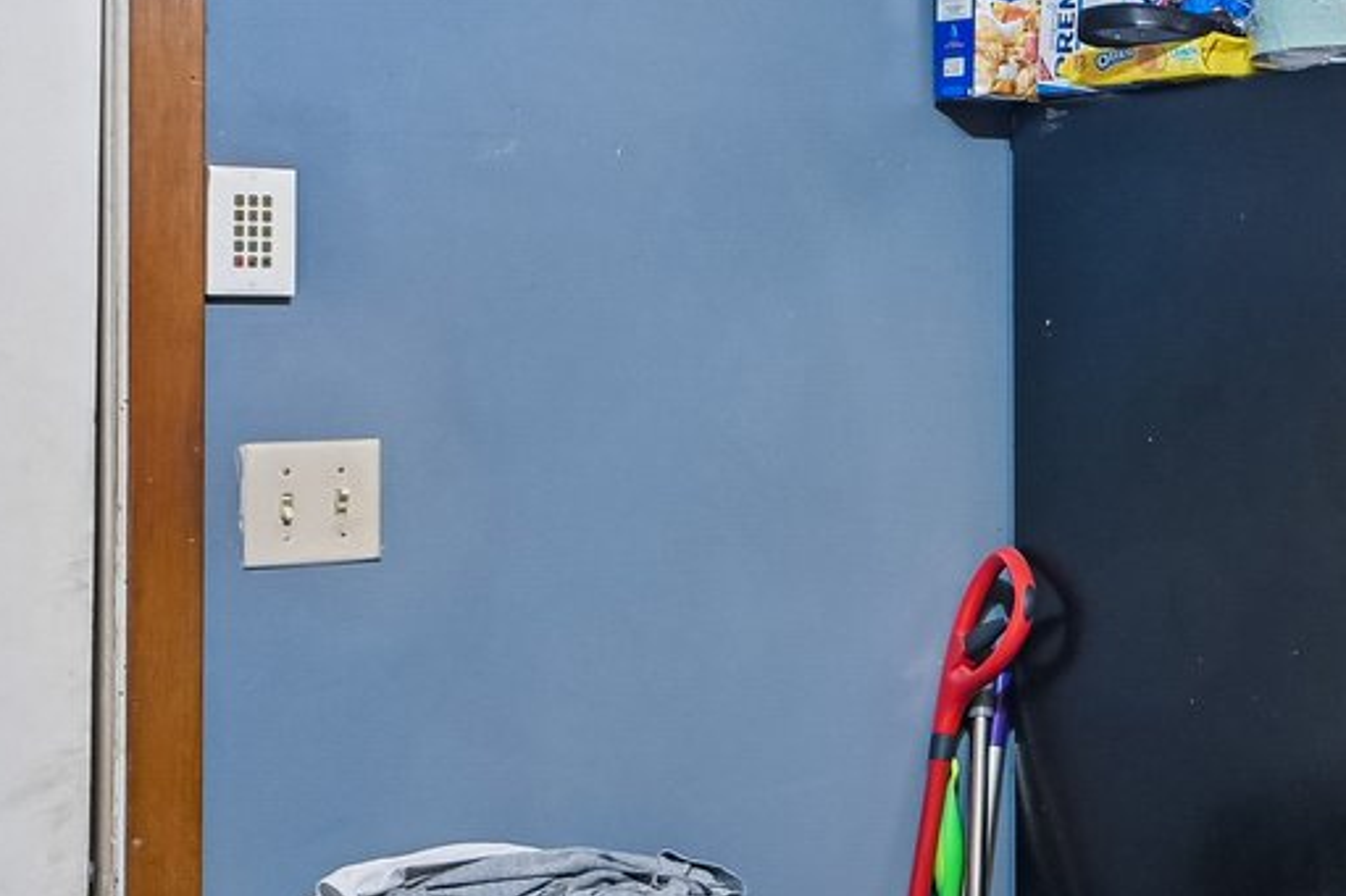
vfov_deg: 21.2
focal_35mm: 64
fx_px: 2392
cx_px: 1709
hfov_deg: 26.9
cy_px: 346
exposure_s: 1.3
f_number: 13
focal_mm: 16
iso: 400
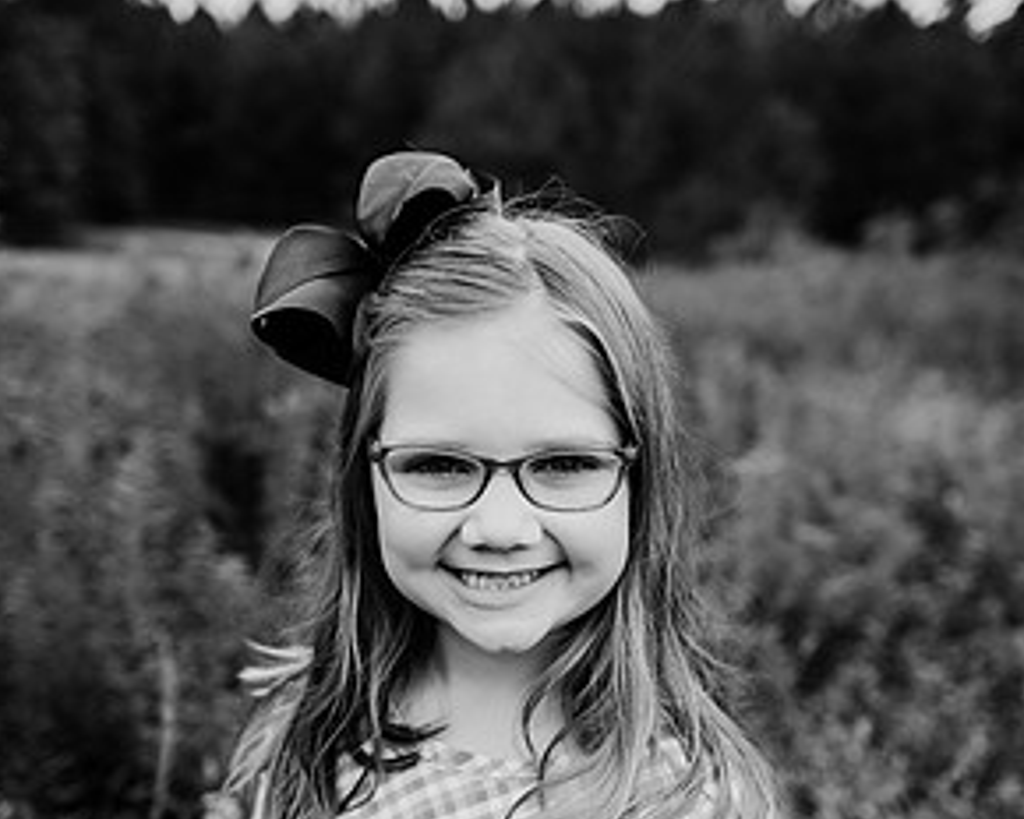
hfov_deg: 51.5
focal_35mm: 35
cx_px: 508
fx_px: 1061
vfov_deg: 41.6
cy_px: 561
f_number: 2.2
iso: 125
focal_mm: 24
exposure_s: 1/800
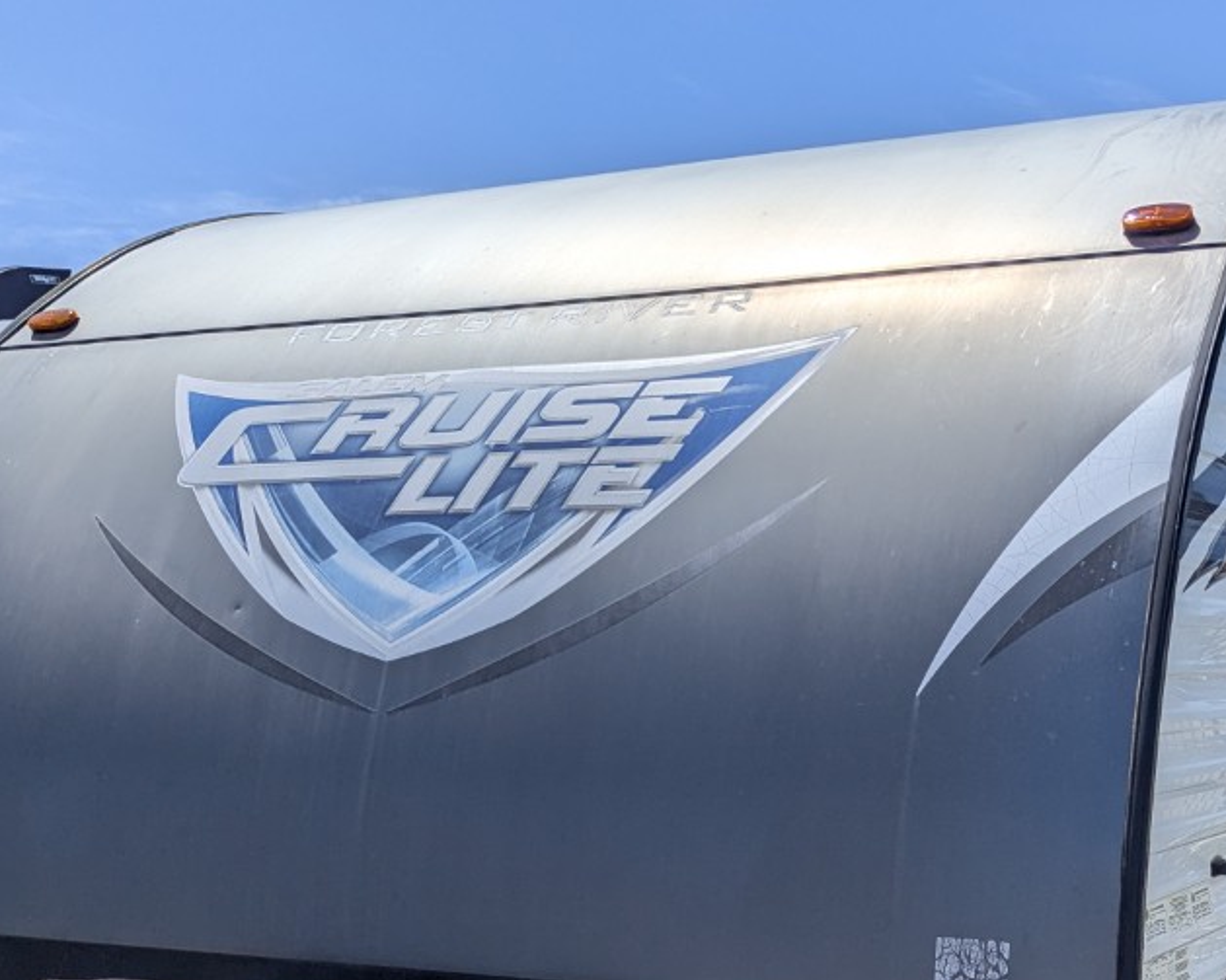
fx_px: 1887
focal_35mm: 52
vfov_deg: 28.3
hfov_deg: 35.4
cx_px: 876
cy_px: 836
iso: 50
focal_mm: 6.81
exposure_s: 1/4525
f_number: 1.85
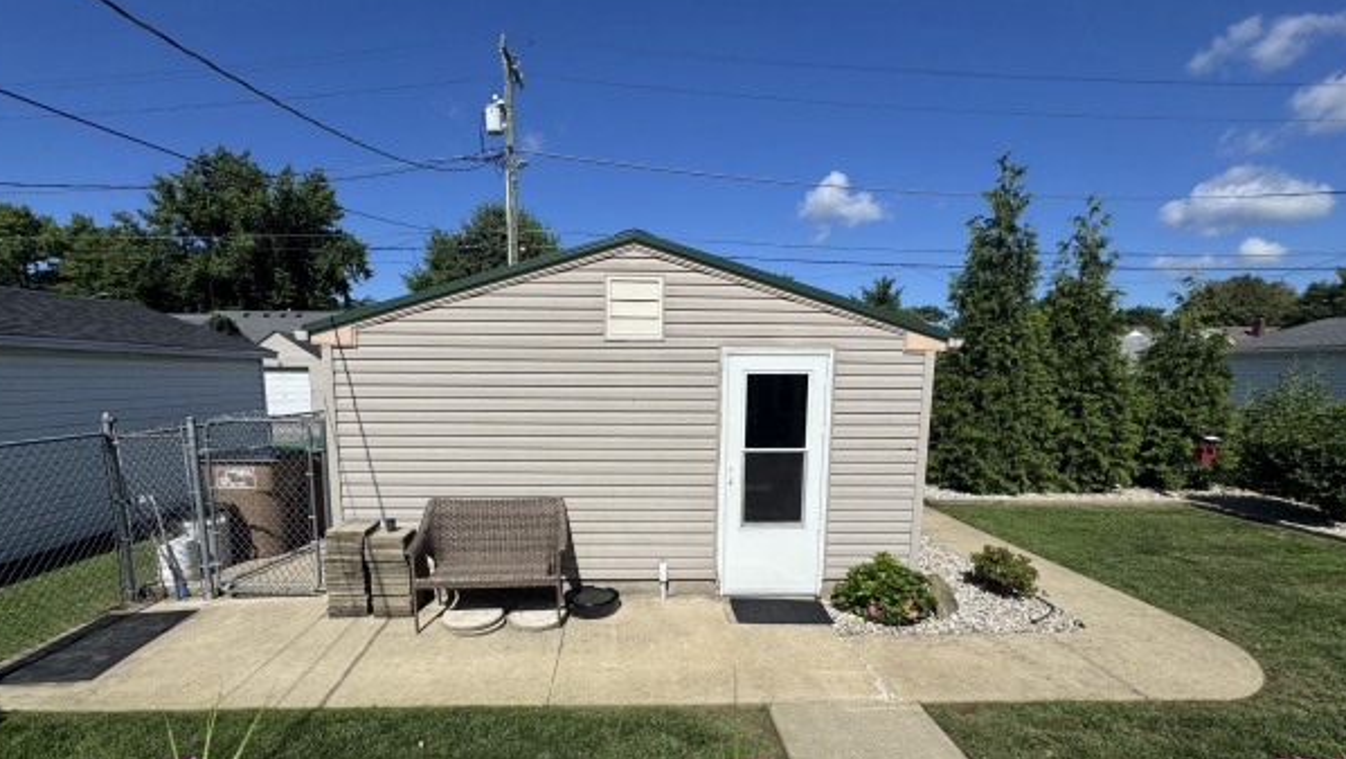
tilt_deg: -9.1
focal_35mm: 17
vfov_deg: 63.2
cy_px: 466
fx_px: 607
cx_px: 645
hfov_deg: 95.8
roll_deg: -0.8
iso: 40
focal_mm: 2.22
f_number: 2.2
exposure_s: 1/3906
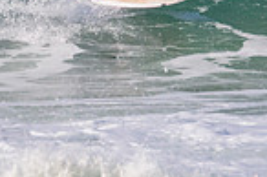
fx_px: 20625
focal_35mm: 2784
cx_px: 144
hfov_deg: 0.7
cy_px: -96
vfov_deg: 0.5
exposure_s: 1/2000
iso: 1600
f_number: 11
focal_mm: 700
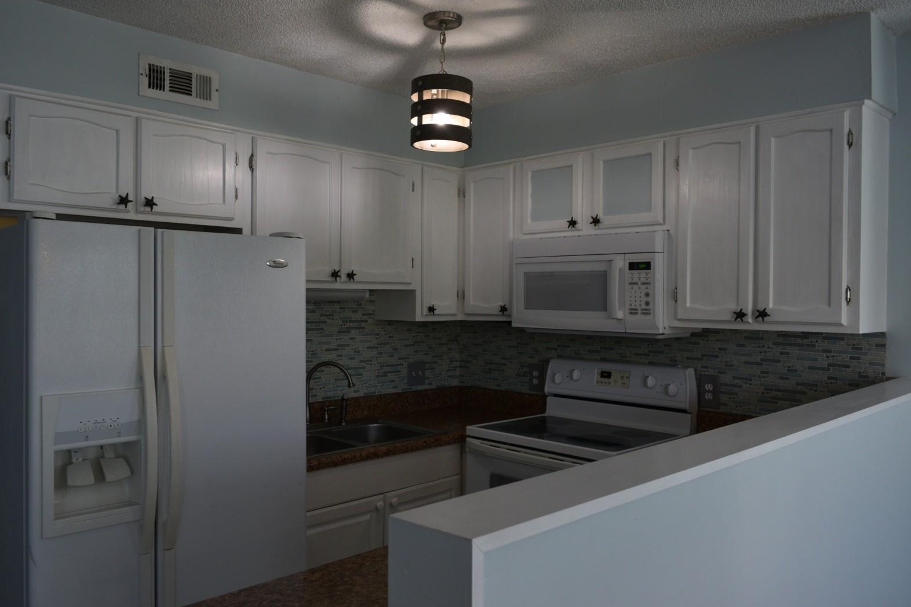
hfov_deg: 65.5
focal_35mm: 28
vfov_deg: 46.4
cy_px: 299
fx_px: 708
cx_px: 452
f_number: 5
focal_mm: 18
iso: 400
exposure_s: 1/100
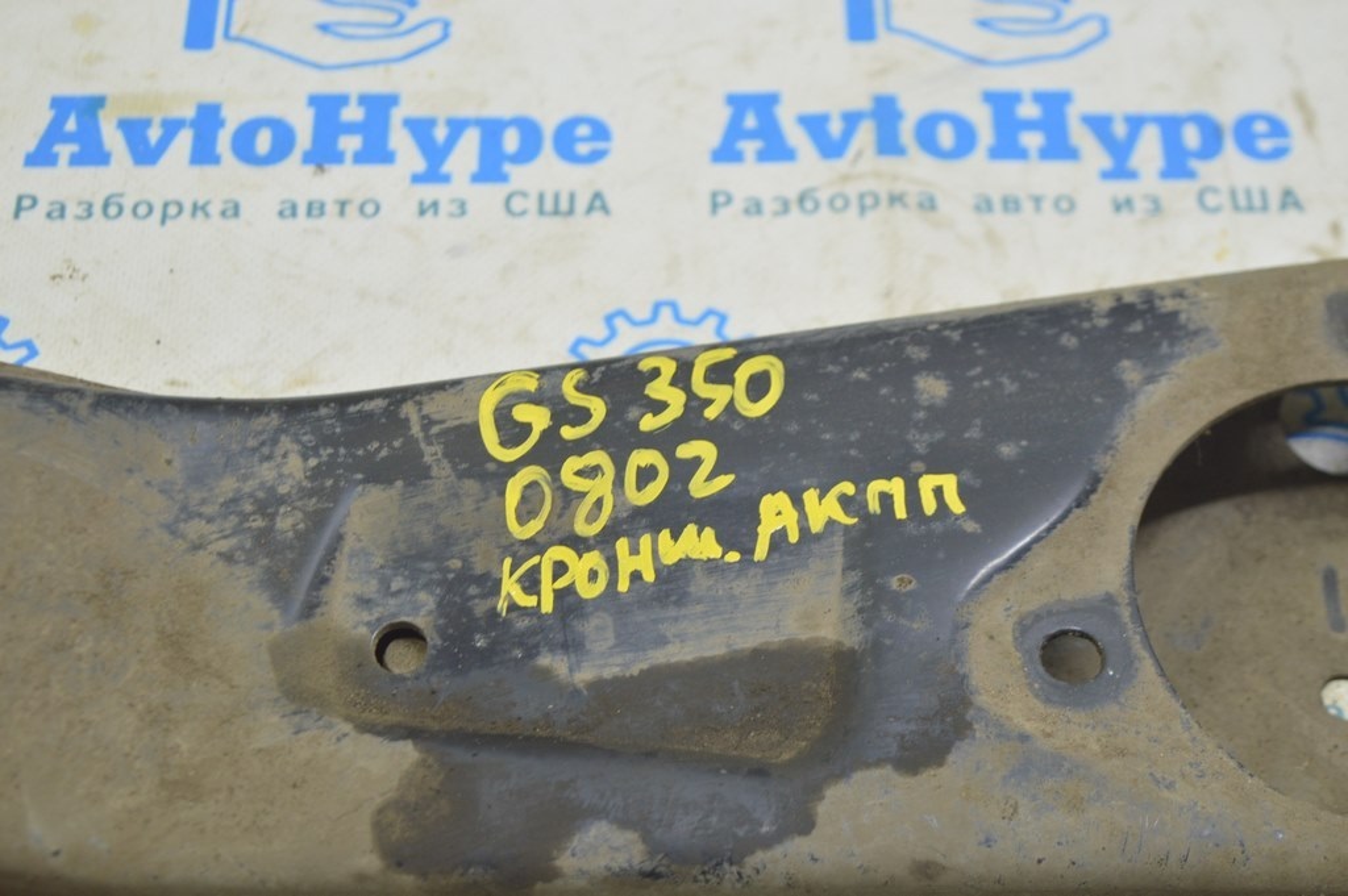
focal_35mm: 69
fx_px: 2582
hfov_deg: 29.3
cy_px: 448
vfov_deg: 19.7
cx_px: 674
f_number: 5.6
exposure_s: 1/20
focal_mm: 46
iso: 400
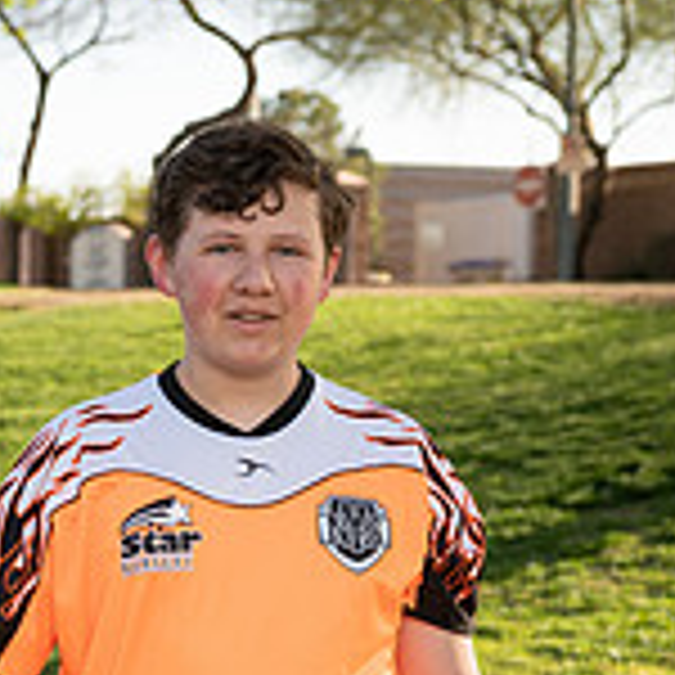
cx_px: 115
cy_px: 981
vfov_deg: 13.1
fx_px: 2802
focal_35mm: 127
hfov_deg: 13.7
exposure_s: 1/250
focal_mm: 50
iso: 100
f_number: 4
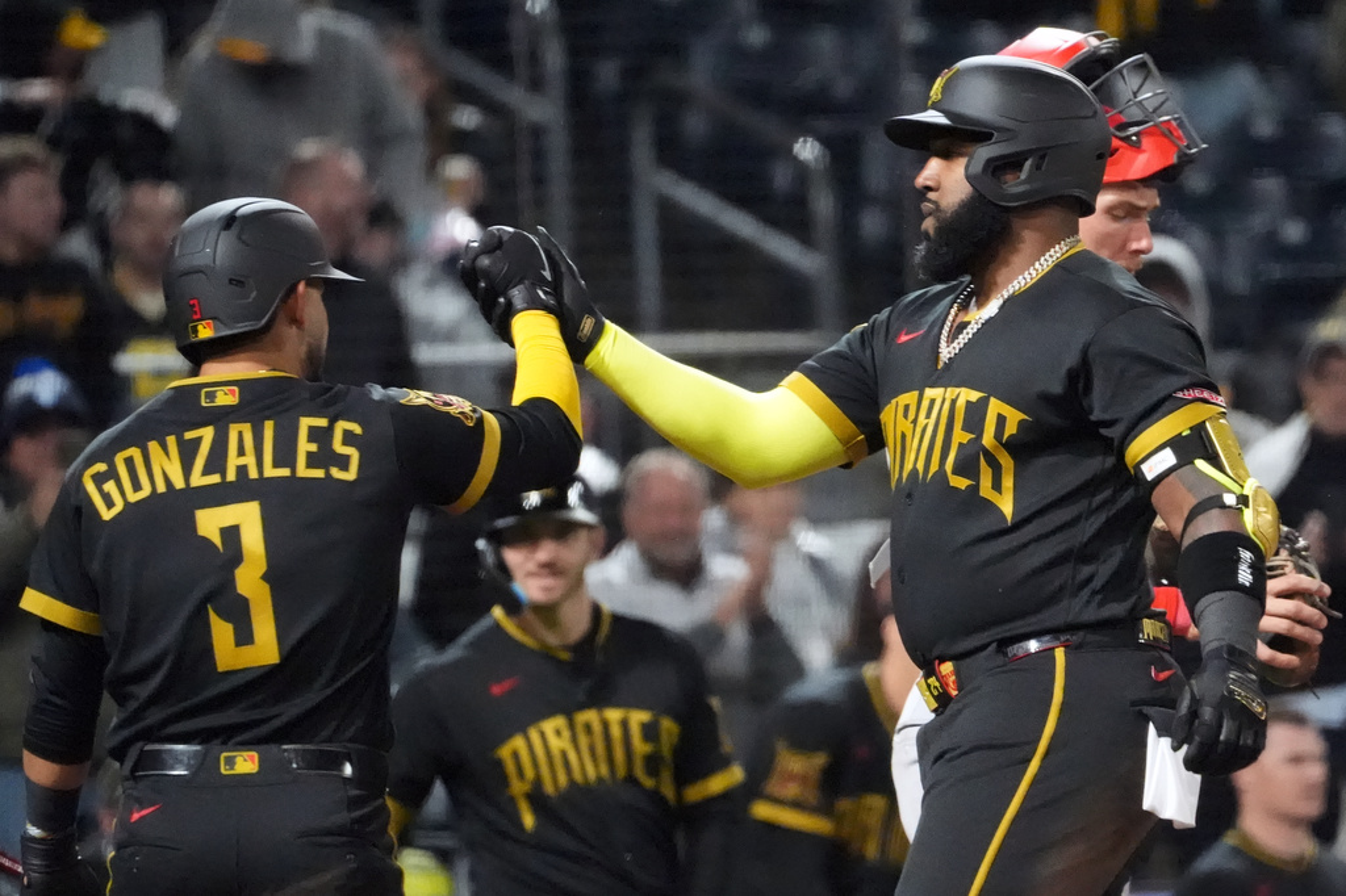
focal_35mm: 400
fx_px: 14950
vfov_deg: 3.4
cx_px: 673
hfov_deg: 5.2
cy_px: 448
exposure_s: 1/1600
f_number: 5.6
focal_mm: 400
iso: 20000
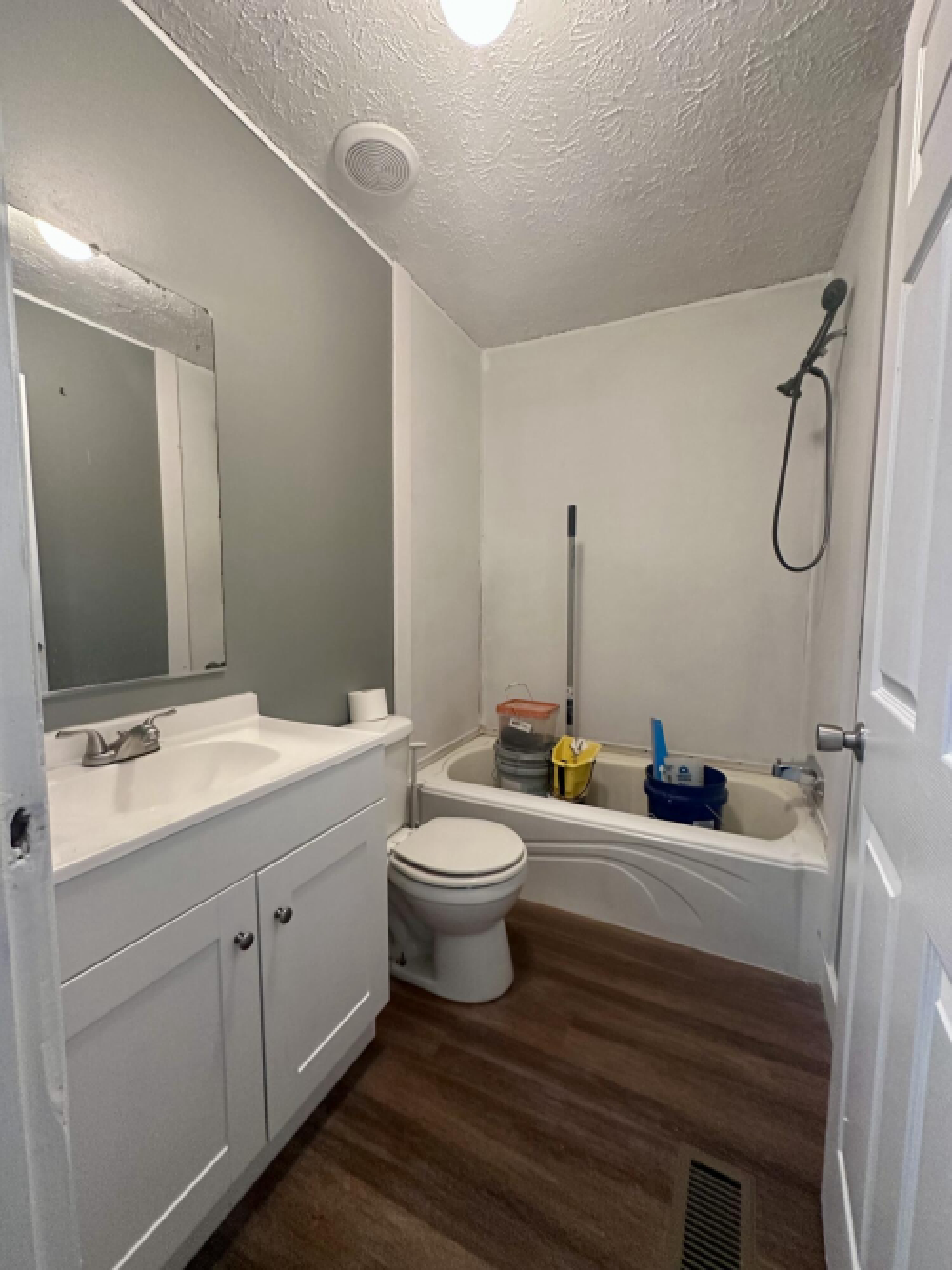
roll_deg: -0.5
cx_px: 476
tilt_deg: -3.7
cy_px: 635
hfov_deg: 85.7
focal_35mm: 14
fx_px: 514
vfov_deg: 102.1
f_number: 2.2
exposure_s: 1/60
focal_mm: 2.22
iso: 400
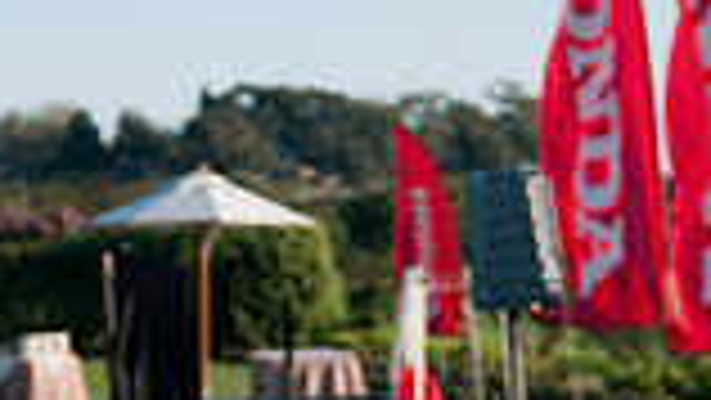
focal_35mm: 134
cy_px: 535
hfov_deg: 16.0
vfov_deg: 8.9
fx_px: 2527
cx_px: 340
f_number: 2.8
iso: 200
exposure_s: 1/1600
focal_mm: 30
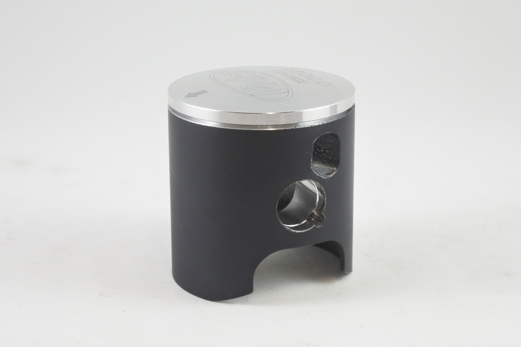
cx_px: 260
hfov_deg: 35.6
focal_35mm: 56
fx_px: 810
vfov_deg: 24.2
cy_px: 174
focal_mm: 21
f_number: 4.8
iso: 640
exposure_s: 1/125
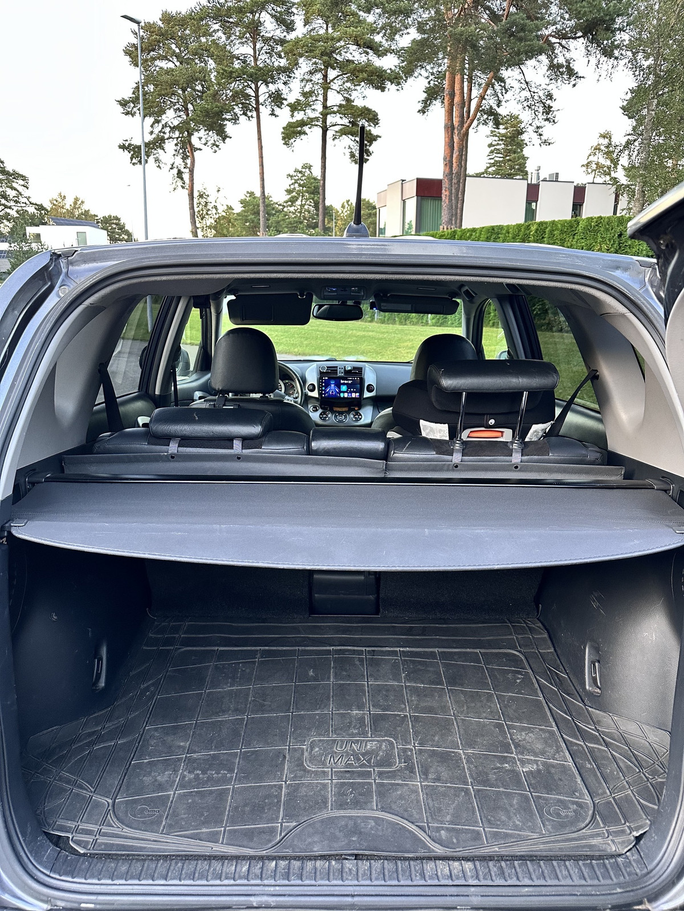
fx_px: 632
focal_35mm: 24
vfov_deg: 71.6
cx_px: 342
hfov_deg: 56.8
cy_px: 456
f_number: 1.78
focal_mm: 6.86
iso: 250
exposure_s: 1/69
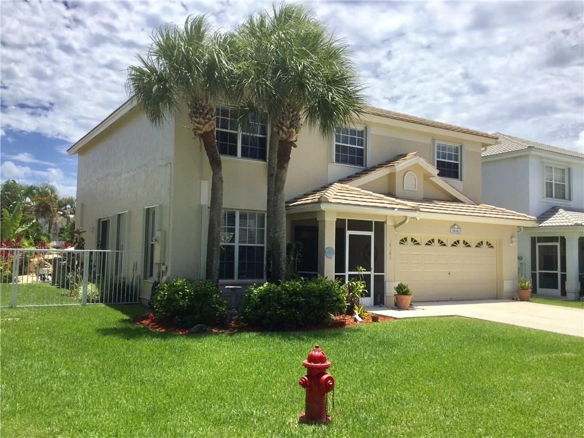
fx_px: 523
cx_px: 292
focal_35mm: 31
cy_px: 219
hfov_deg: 58.4
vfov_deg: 45.4
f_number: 2.4
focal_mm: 3.3
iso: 25
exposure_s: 1/1942
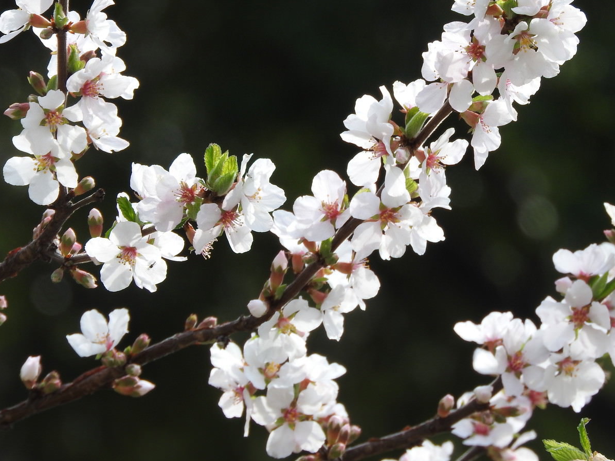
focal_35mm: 535
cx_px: 404
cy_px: 205
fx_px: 9505
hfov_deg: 3.7
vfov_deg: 2.8
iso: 100
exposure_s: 1/250
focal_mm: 71.7
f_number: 5.6
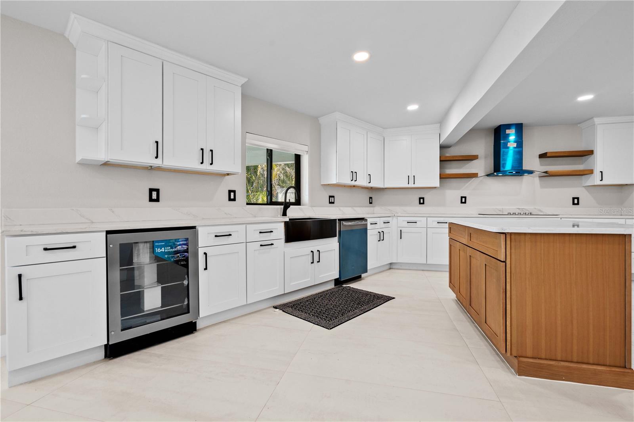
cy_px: 211
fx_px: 282
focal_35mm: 16
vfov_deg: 73.7
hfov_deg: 96.7
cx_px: 317
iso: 200
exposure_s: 1/3
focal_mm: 16
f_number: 8
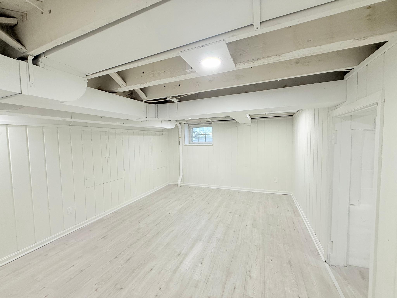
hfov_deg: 102.1
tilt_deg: -2.3
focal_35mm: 14
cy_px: 149
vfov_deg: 85.7
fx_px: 161
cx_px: 198
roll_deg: +2.0
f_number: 2.2
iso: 250
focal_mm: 2.22
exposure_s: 1/120
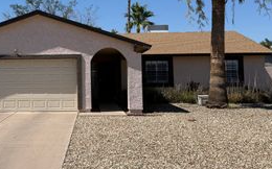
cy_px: 53
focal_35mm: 49
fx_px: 363
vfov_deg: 26.1
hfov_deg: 40.0
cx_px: 70
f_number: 1.78
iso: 80
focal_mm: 6.76
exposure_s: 1/6711
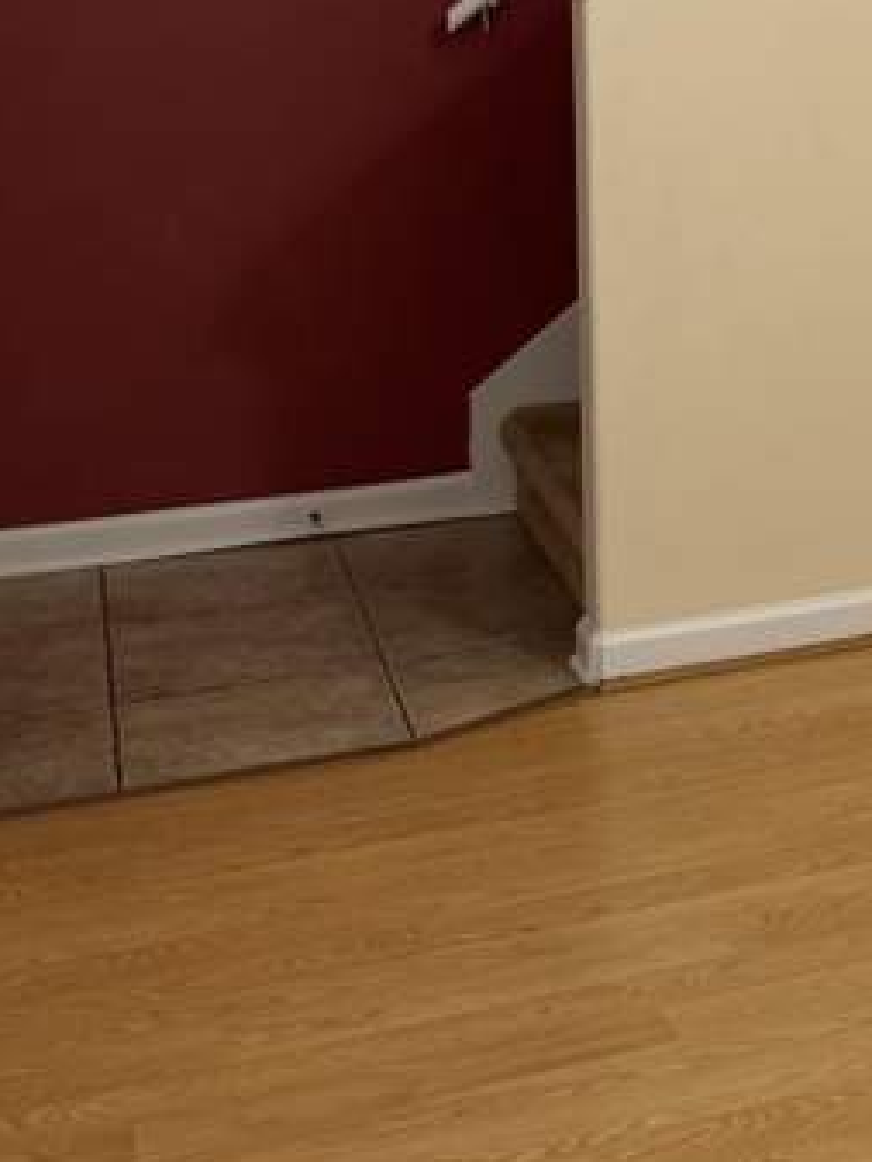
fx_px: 2551
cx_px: 1261
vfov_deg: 23.8
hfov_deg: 17.6
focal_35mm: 76
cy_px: -155
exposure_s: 1/60
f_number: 1.78
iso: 160
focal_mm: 6.76
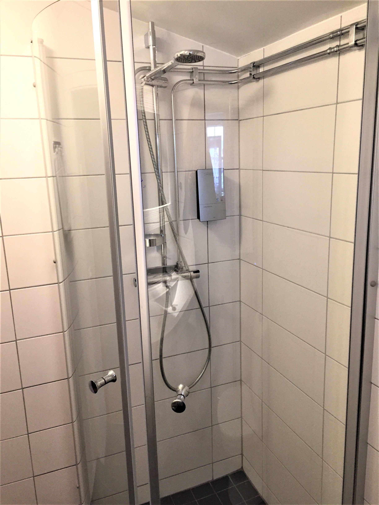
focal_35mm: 29
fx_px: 423
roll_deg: +1.4
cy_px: 252
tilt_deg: -12.2
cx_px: 190
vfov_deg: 61.7
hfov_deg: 48.2
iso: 160
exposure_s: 1/33
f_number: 2.2
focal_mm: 4.15
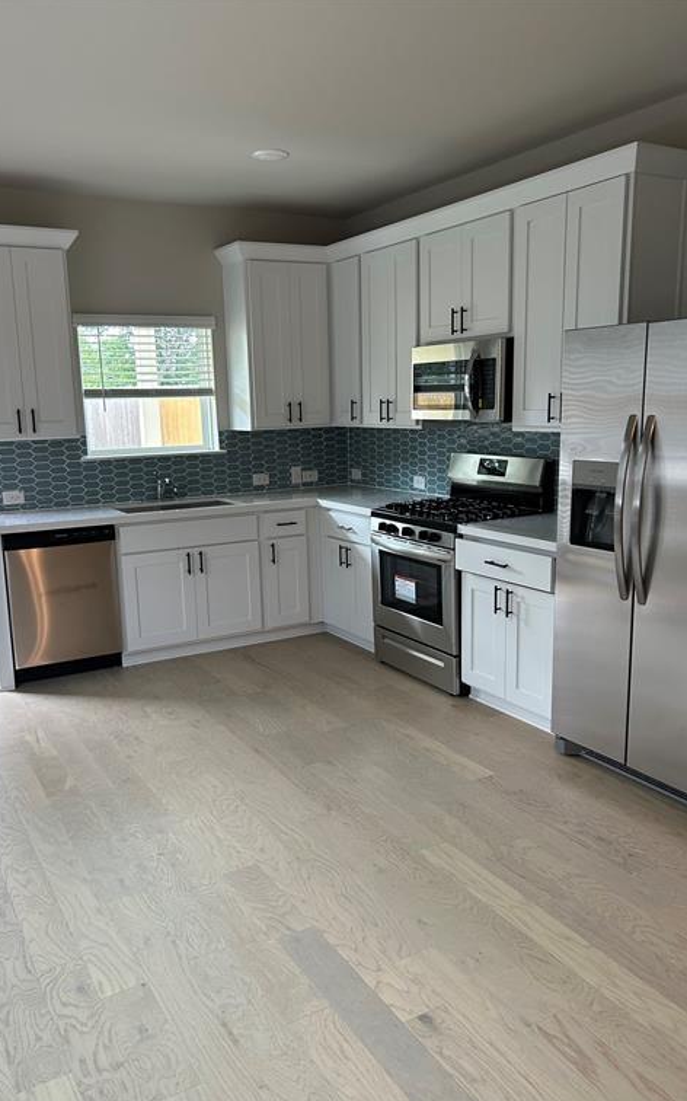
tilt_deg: -9.5
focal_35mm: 28
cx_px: 316
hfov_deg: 44.5
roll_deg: +2.5
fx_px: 839
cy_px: 556
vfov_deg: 66.5
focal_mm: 5.7
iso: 100
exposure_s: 1/120
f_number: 1.5
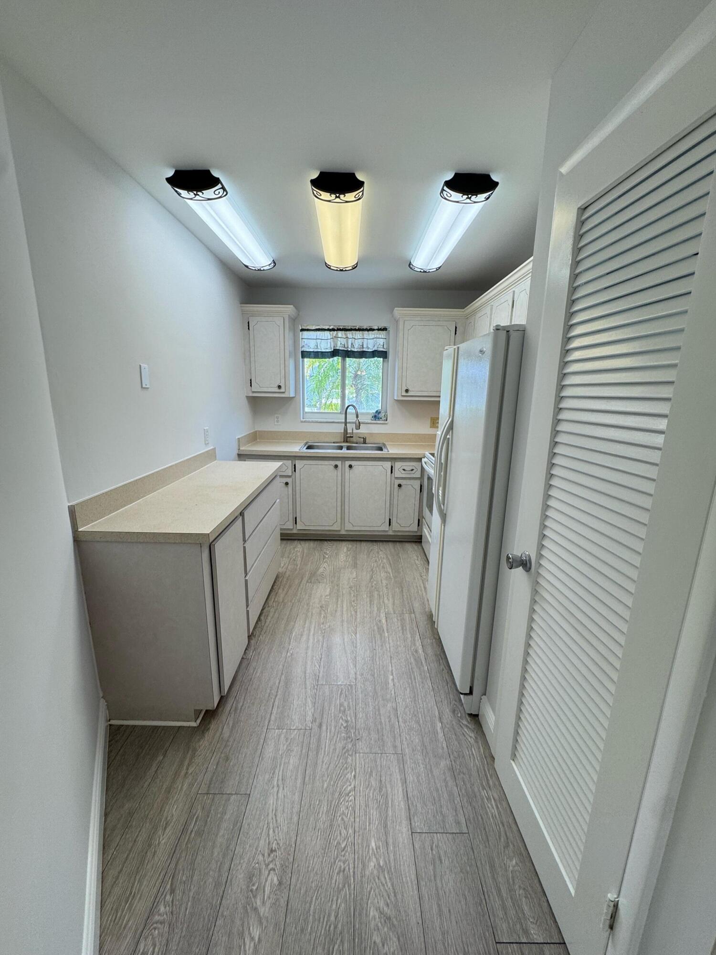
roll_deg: -0.9
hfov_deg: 85.7
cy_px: 478
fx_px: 386
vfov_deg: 102.1
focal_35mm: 14
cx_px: 358
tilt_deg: -13.7
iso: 80
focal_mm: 2.22
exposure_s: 1/120
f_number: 2.2
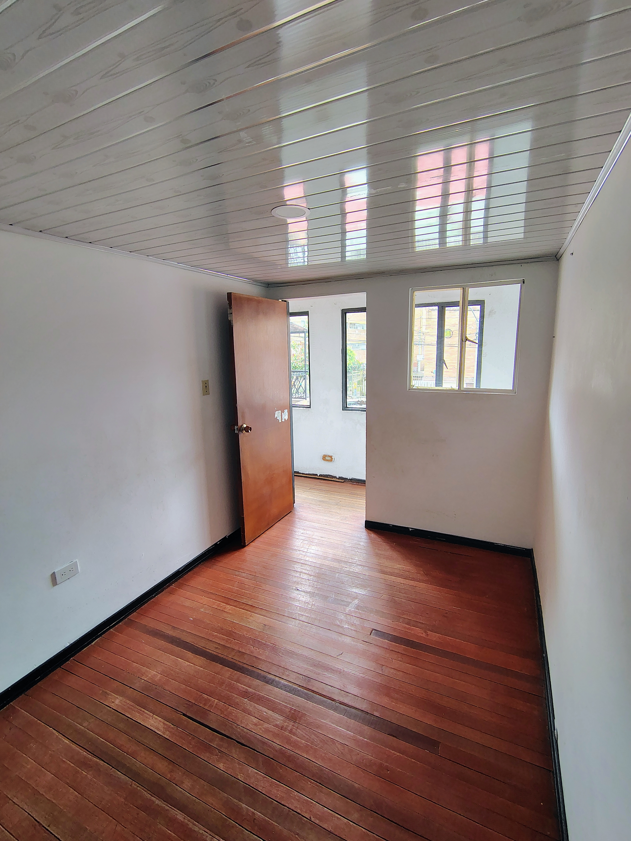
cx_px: 316
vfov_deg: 94.5
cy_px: 420
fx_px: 389
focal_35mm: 16
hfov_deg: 78.1
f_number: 2.2
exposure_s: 1/60
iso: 214
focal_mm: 2.13
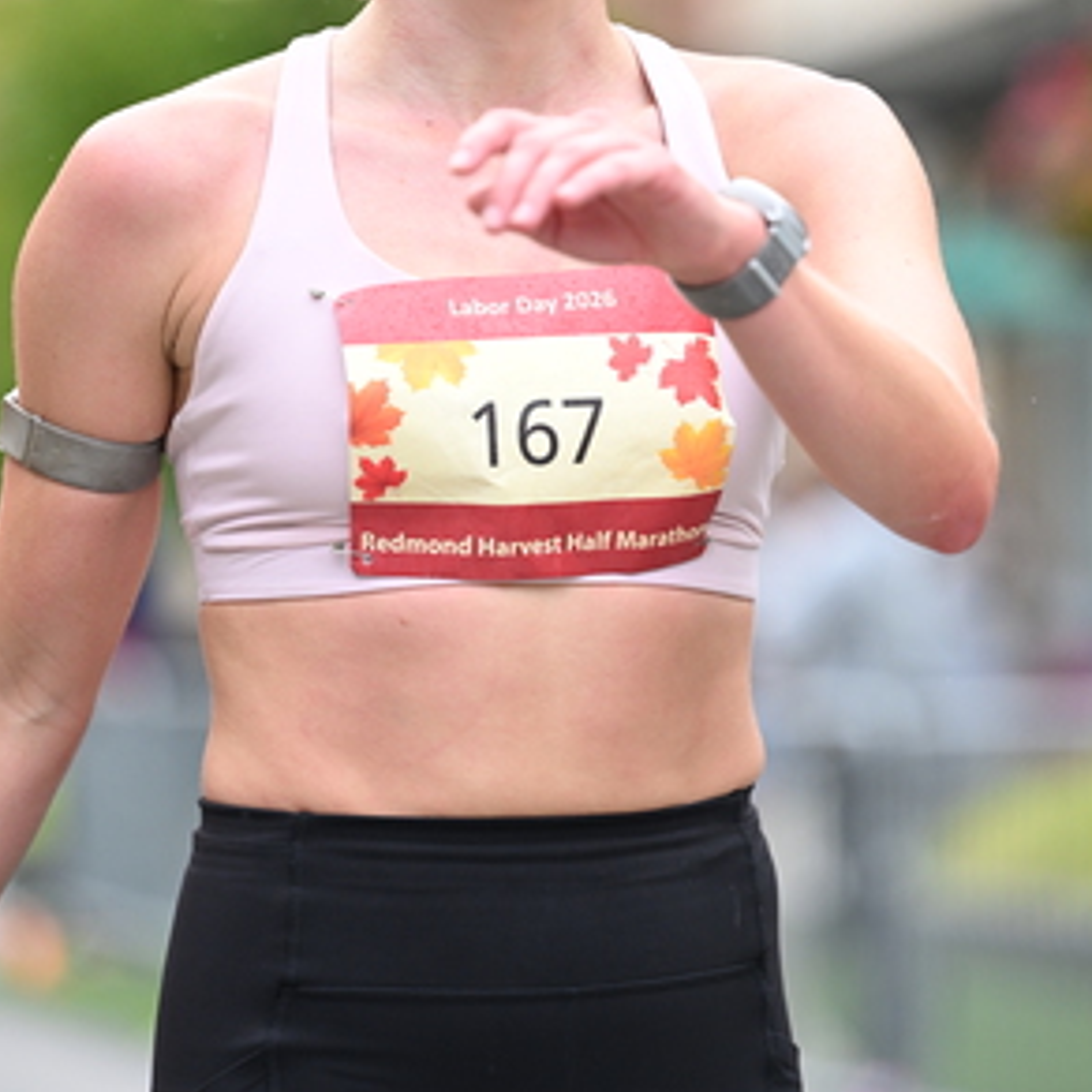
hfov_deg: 7.1
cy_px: 359
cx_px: 540
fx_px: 8851
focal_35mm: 248
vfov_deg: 7.1
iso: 1250
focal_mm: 155
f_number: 2.8
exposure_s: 1/1600
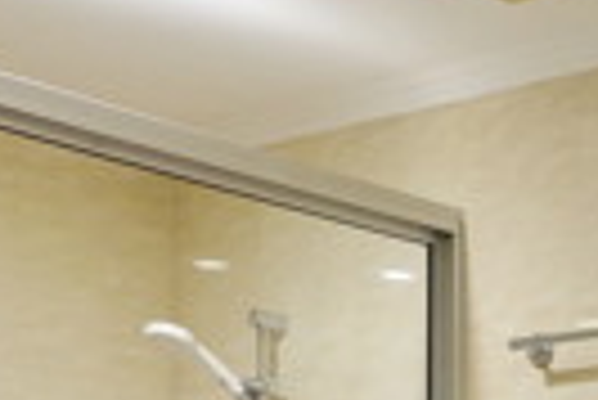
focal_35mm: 108
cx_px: 1183
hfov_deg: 15.3
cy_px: 760
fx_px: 1796
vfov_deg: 11.6
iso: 640
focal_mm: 16
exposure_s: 1/30
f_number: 3.5
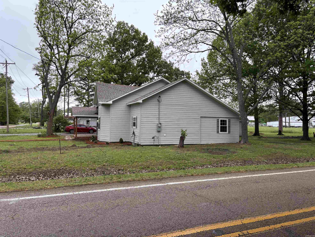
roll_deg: -1.3
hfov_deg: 67.3
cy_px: 118
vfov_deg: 53.1
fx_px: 237
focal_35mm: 26
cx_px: 158
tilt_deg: +0.1
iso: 50
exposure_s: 1/240
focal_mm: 5.96
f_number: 1.6
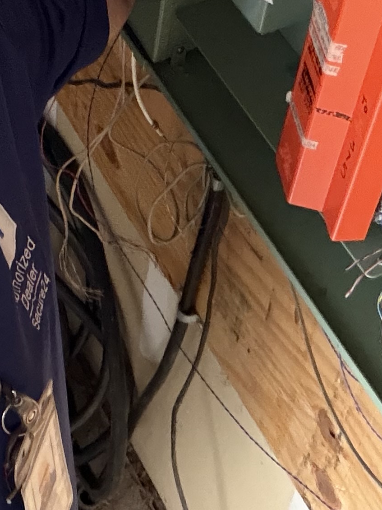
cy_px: -35
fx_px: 1207
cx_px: -29
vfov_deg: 22.6
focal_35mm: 82
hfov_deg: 17.4
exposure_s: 1/19
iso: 640
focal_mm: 2.71
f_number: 1.9
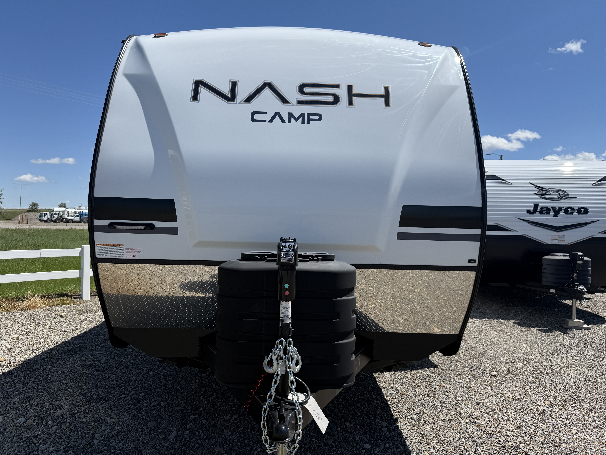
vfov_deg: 56.8
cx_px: 303
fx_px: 420
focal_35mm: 24
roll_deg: -2.2
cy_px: 228
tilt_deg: +1.4
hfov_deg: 71.6
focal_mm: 6.76
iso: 80
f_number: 1.78
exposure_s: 1/6711
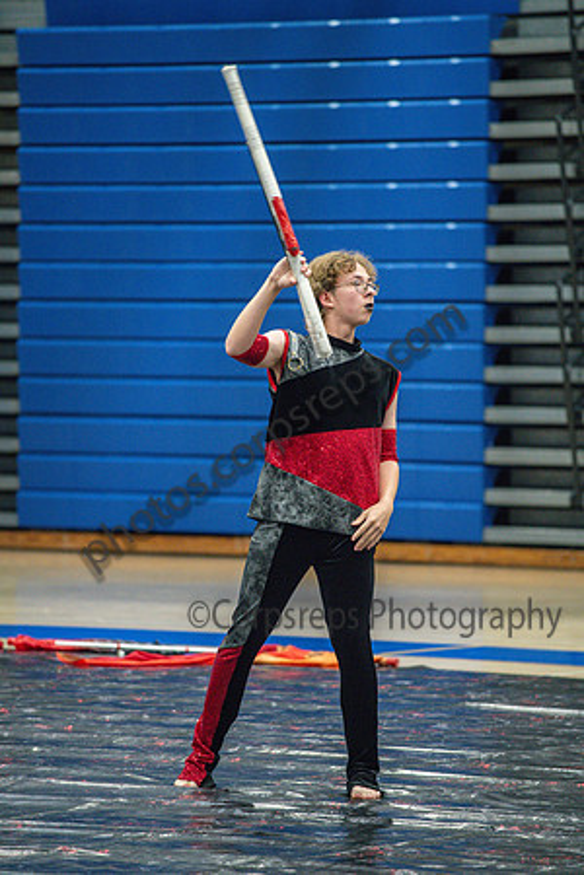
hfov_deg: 6.9
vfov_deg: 10.3
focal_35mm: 200
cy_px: 438
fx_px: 4866
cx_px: 292
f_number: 4
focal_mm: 200
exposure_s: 1/500
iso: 5600
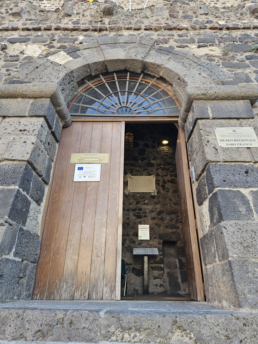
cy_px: 172
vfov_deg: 73.9
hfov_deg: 58.9
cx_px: 129
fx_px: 229
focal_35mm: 23
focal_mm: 5.4
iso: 32
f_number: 1.8
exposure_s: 1/120
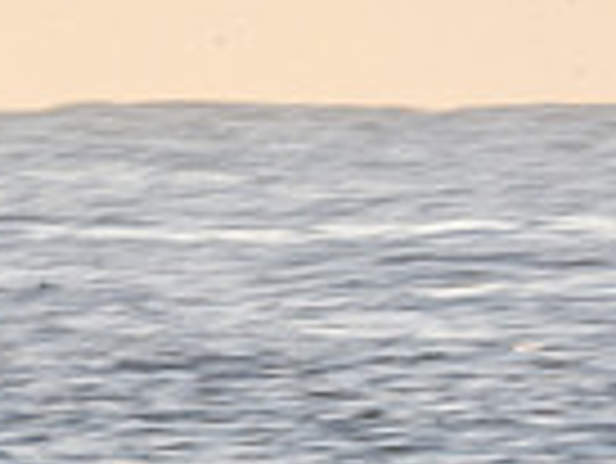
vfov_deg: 0.5
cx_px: 229
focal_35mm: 3102
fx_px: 55249
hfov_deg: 0.6
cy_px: 813
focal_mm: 500
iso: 100
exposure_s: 1/25
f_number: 29
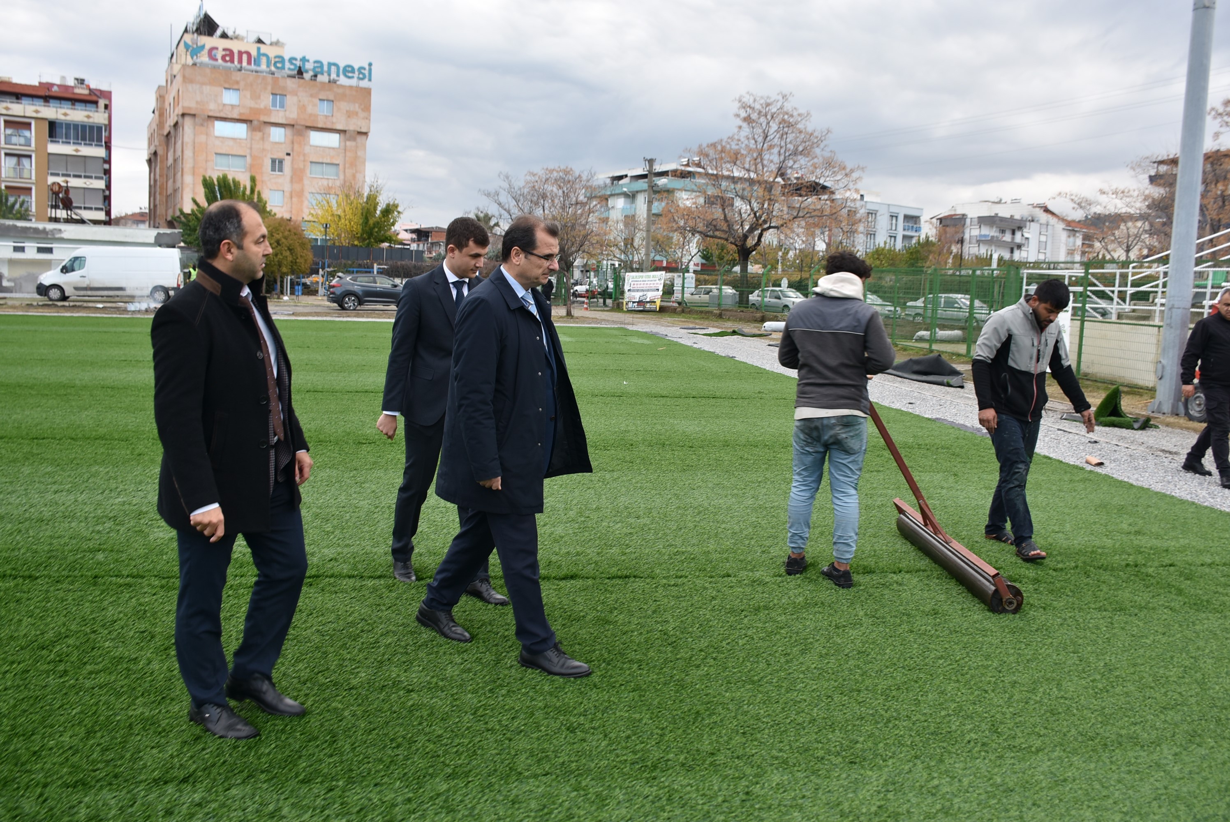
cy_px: 411
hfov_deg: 67.3
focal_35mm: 27
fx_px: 923
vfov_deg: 48.0
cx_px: 615
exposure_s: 1/125
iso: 100
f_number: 5.6
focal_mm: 18
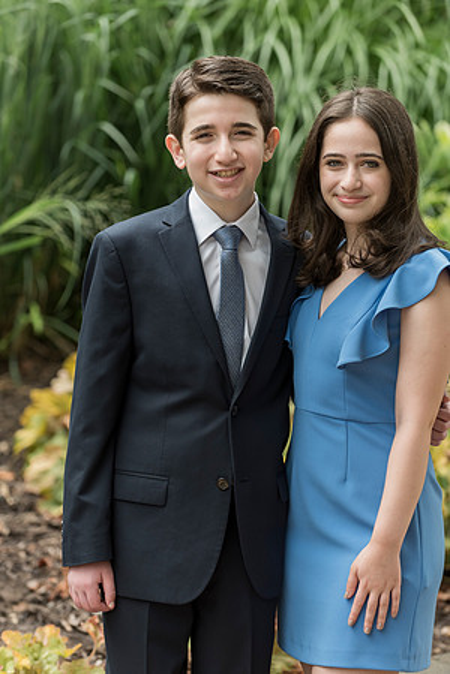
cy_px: 337
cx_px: 225
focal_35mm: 140
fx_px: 2625
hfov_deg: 9.8
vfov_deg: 14.7
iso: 400
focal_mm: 140
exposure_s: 1/500
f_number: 3.5
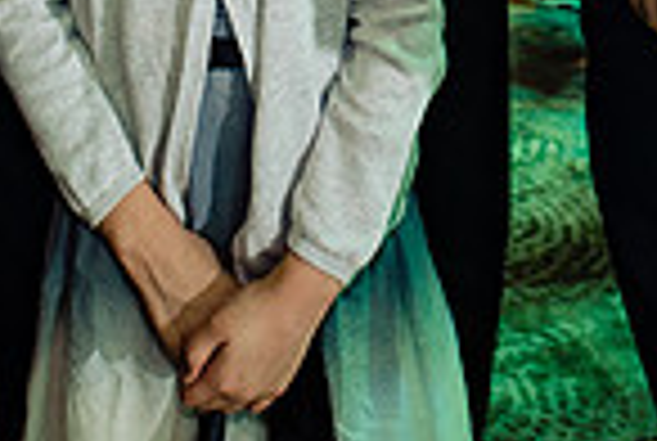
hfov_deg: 27.7
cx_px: 184
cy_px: -626
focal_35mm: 72
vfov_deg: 13.6
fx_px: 1317
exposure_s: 1/160
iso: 800
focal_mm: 14
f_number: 2.8
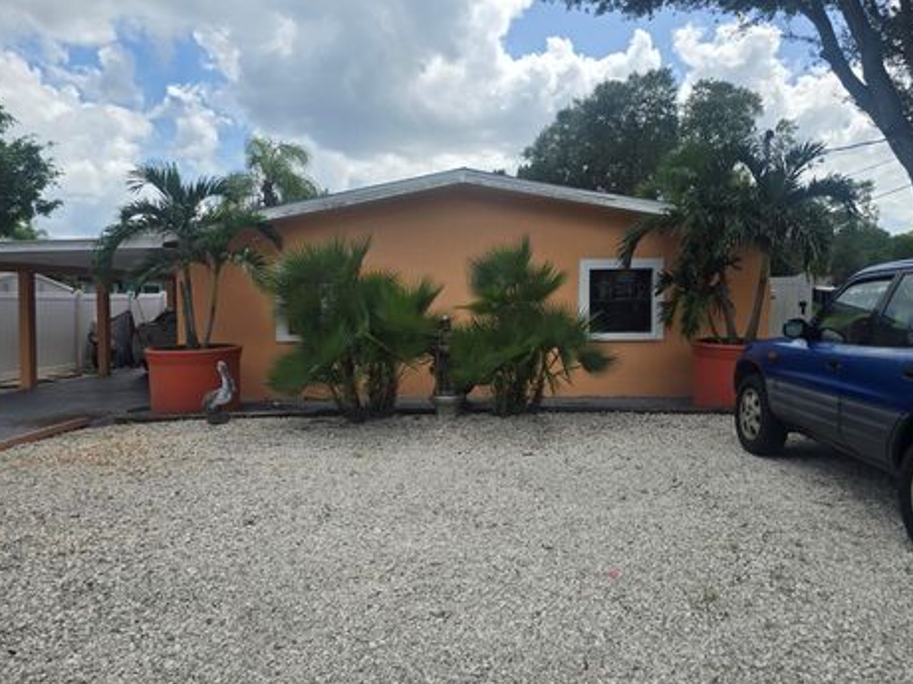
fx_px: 659
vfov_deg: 54.9
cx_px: 470
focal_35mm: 25
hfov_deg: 69.4
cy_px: 338
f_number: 1.7
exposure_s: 1/801
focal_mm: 6.3
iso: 12
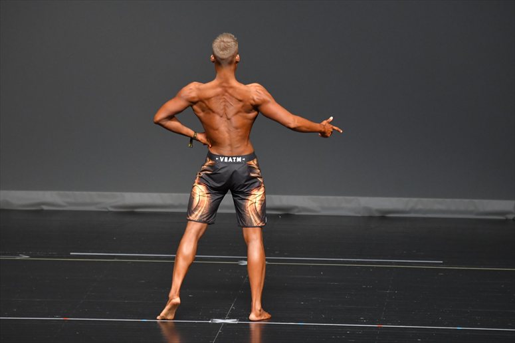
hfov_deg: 6.5
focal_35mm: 315
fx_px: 4504
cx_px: 258
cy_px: 172
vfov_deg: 4.4
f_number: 5.6
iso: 2500
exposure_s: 1/400
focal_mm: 210
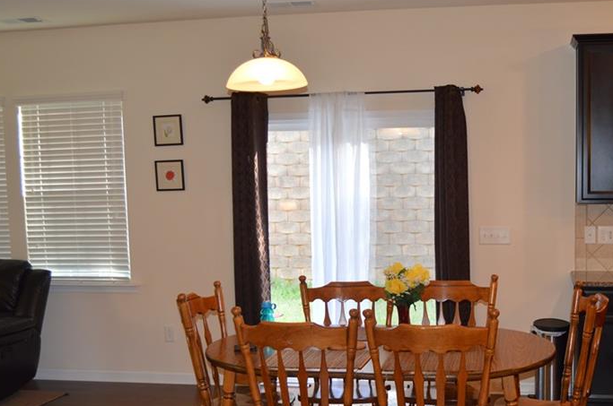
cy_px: 263
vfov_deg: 29.6
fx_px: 765
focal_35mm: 45
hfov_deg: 43.1
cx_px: 407
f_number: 3.5
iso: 450
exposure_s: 1/60
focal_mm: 20
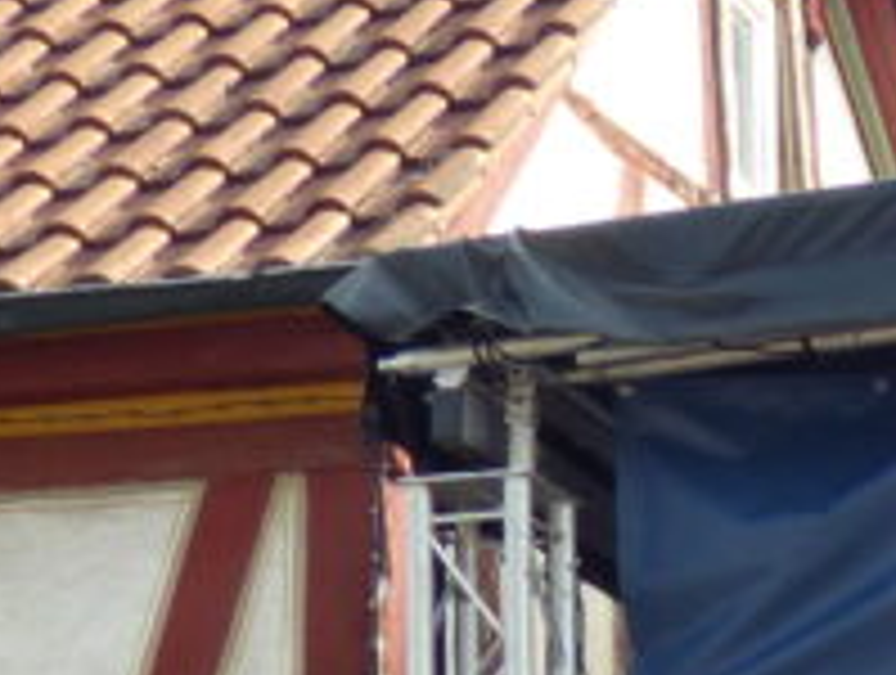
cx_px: 2053
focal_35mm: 190
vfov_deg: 7.5
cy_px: 1449
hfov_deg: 9.4
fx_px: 4927
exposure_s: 1/250
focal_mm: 6.6
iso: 100
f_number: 4
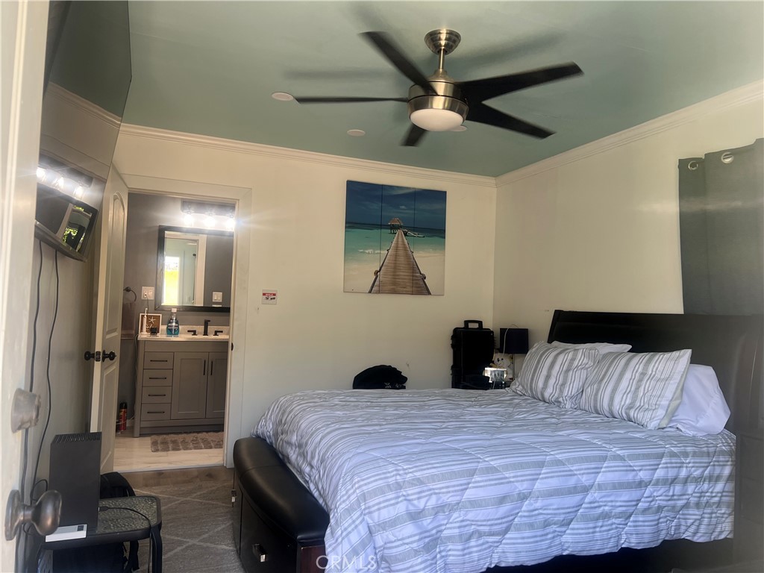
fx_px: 574
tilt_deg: +3.1
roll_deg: -2.2
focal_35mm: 26
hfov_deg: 67.3
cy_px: 286
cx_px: 382
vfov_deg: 53.1
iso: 64
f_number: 1.5
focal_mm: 5.7
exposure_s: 1/120
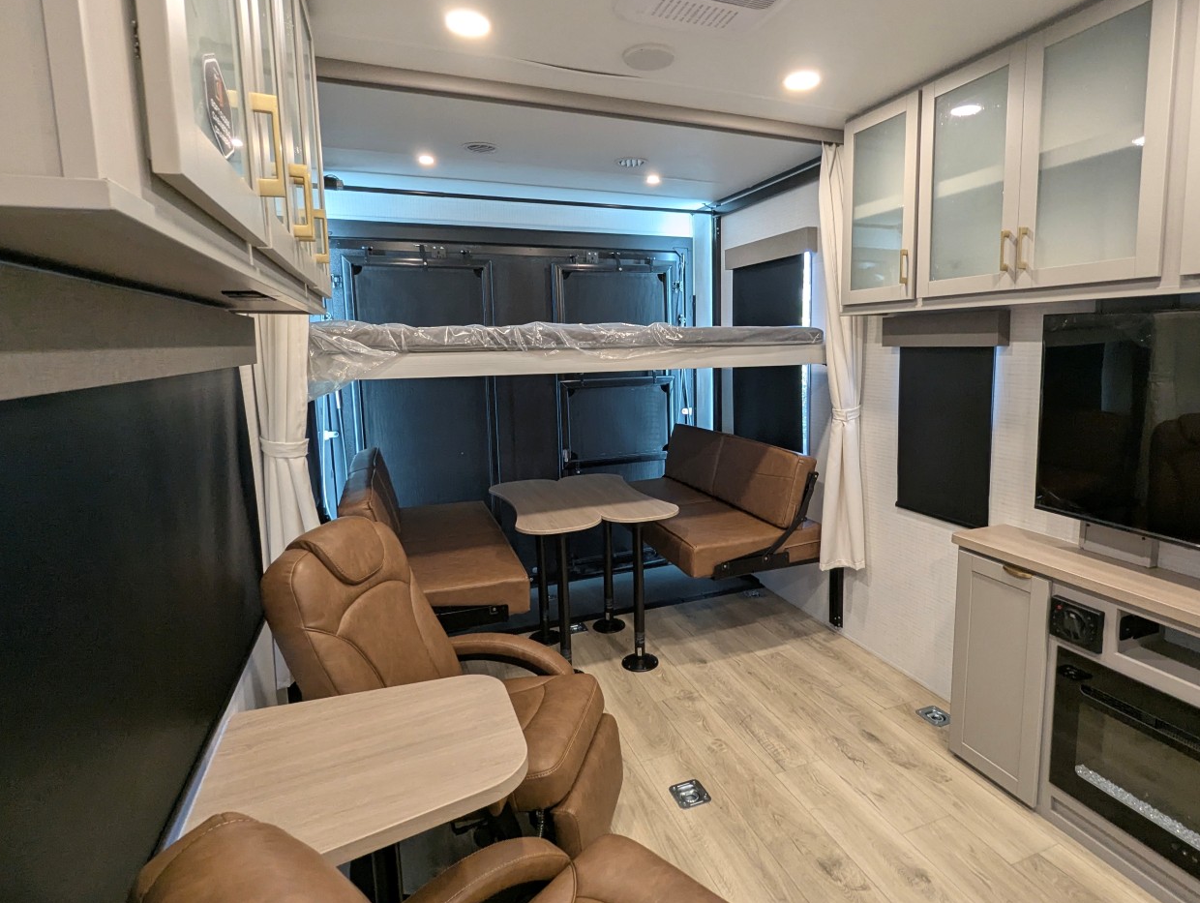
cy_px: 416
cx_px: 660
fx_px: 625
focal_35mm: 18
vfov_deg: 71.6
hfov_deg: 87.4
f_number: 2.2
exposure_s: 1/50
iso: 209
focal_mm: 2.35
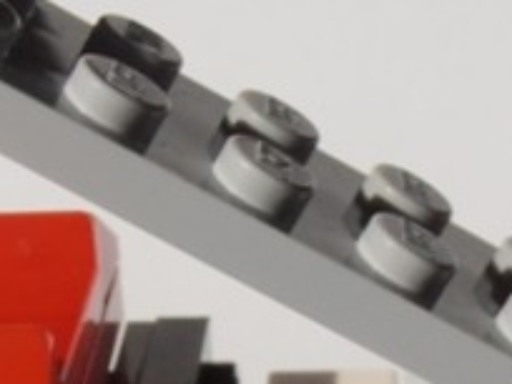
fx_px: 2411
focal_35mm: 163
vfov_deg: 9.0
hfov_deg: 12.1
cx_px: 354
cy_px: 466
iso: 80
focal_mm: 6.61
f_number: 3.9
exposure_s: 1/800
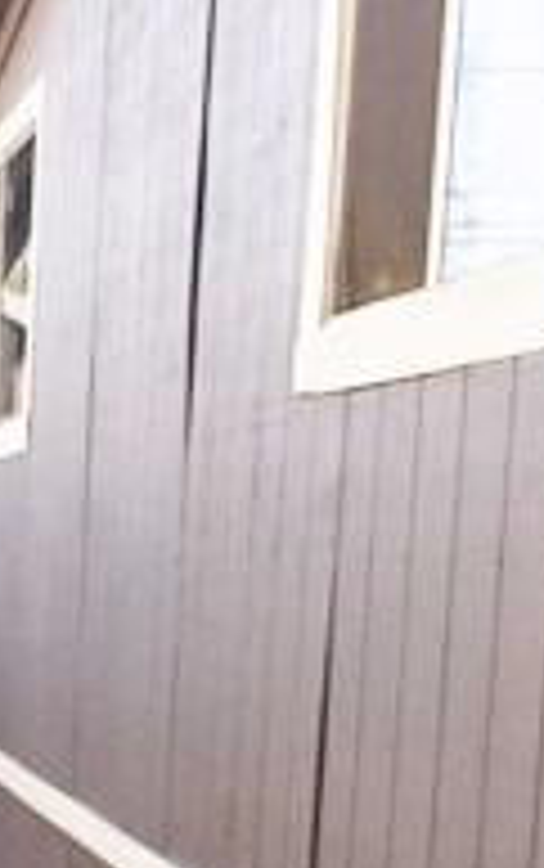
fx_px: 2414
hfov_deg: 12.0
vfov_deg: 19.2
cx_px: -396
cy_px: 1039
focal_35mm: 102
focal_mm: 4.15
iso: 32
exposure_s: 1/807
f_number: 2.2
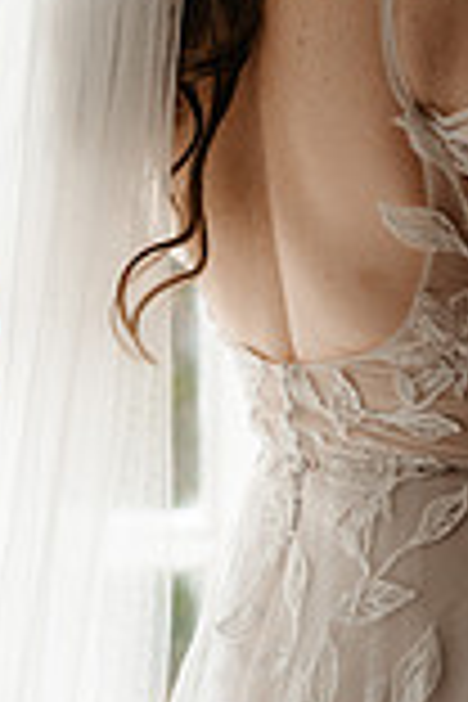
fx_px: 4777
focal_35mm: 245
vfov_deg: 8.4
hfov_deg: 5.6
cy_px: 81
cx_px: 459
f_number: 3.2
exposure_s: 1/200
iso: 500
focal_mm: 85
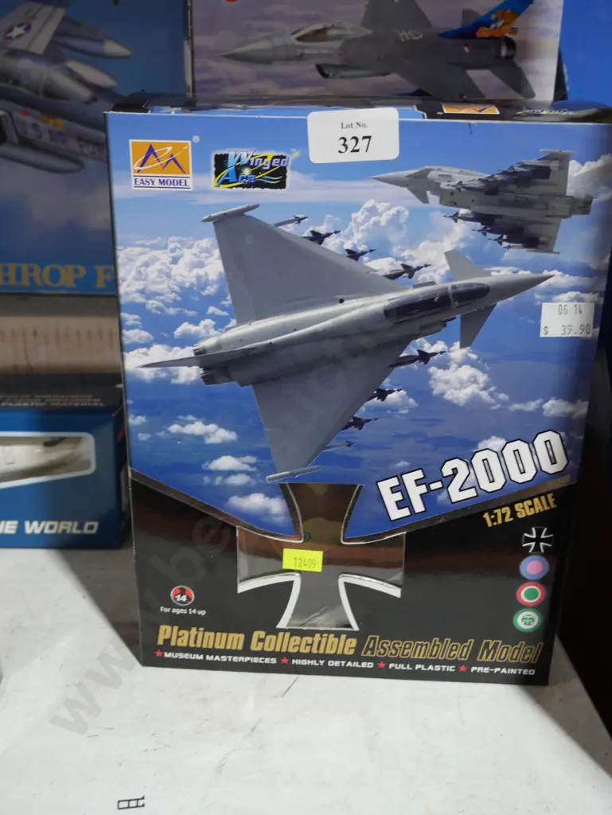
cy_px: 408
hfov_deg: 36.0
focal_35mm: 40
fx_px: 942
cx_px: 306
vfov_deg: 46.8
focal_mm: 20
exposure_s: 1/60
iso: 640
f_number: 4.4
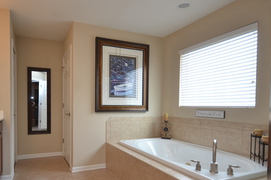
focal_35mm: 23
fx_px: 173
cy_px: 111
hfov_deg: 75.3
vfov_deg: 54.4
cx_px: 109
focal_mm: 10
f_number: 4
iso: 500
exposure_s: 1/60
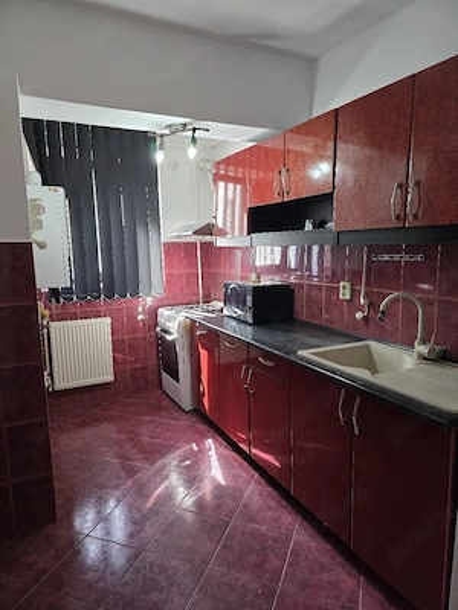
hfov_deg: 58.9
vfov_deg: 73.9
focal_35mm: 23
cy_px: 305
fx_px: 406
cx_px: 229
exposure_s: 1/101
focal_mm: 6.3
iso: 640
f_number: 1.7
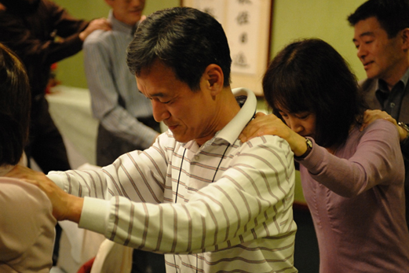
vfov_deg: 15.9
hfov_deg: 23.6
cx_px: 236
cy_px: 160
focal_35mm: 86
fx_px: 977
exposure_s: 1/200
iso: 6400
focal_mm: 70
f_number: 2.8
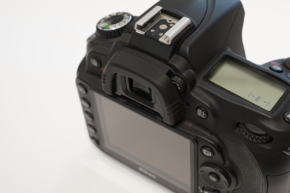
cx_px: 212
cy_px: 102
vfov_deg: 21.9
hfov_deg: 31.9
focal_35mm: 62
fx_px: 499
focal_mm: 40
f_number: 8
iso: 640
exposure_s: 1/40
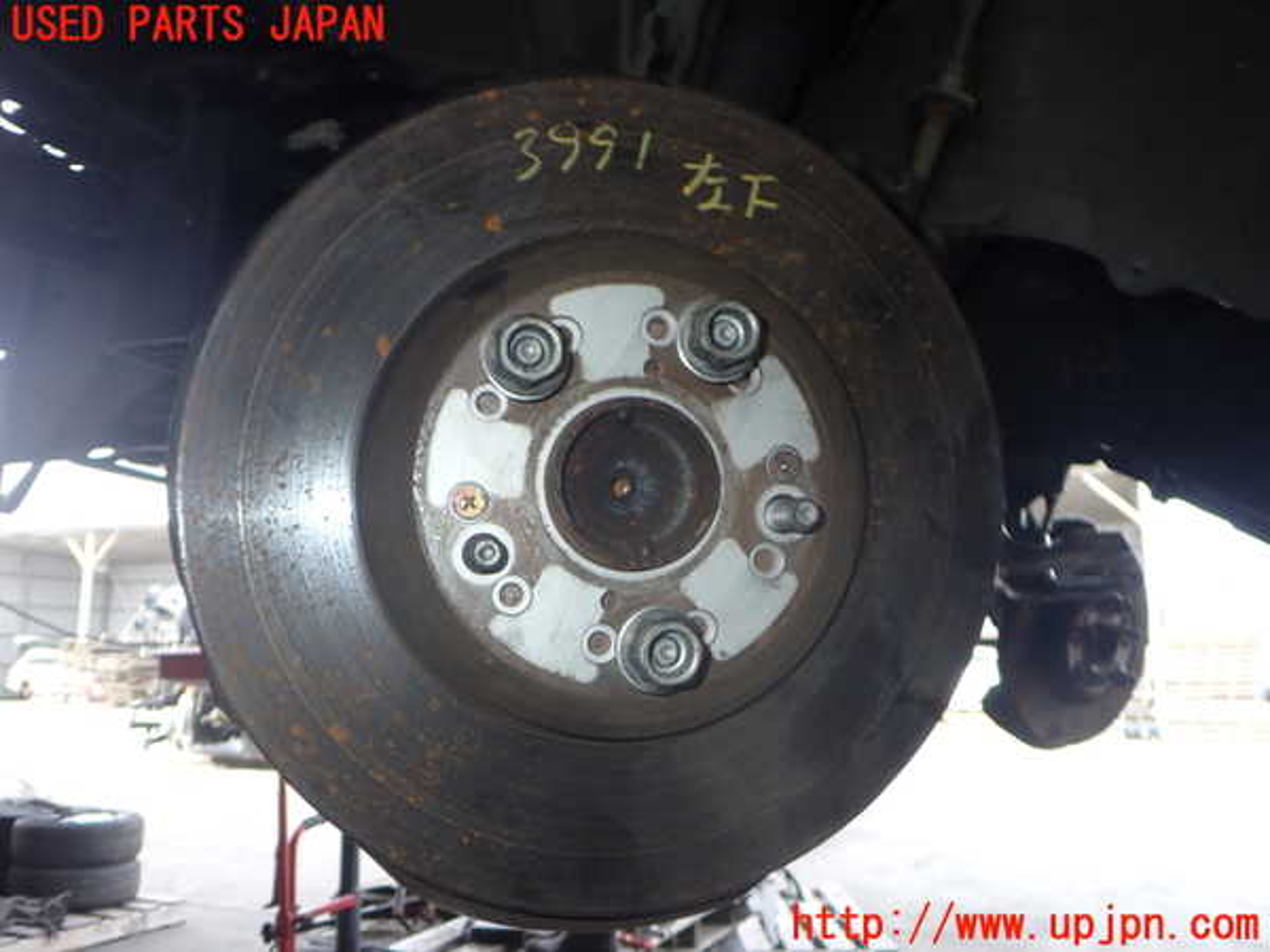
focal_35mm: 30
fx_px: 1101
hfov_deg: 60.0
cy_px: 476
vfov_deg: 46.8
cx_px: 635
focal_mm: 5.4
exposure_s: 1/30
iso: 200
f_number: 6.3
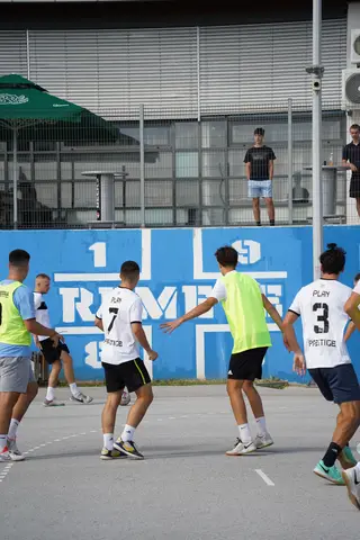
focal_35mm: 103
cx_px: 180
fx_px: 1545
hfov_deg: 13.3
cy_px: 270
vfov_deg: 19.8
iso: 500
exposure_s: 1/1000
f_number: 4.5
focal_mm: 103
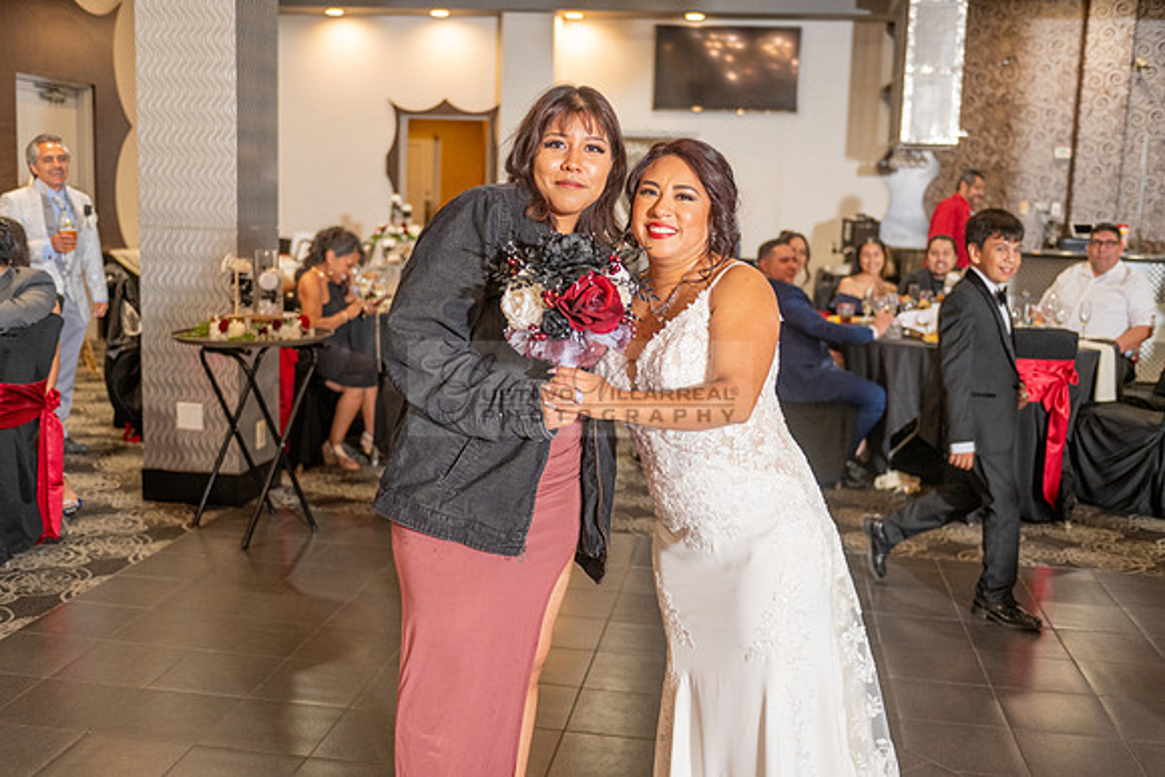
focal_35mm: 38
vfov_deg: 35.1
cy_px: 388
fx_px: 1230
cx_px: 582
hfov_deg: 50.7
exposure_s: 1/125
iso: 800
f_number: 2.8
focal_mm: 38
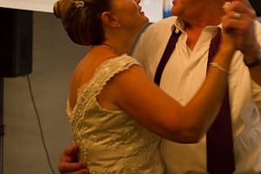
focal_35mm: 98
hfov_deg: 20.7
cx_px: 197
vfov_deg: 13.9
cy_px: 83
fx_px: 710
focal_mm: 50
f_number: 2.8
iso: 2000
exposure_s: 1/8
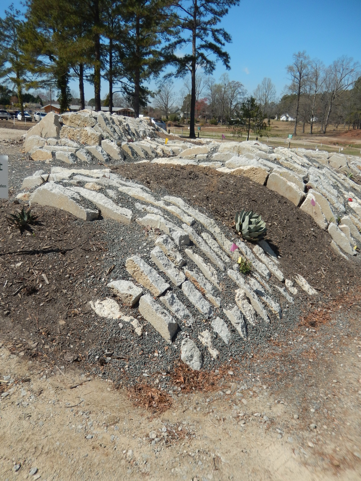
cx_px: 180
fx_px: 389
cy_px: 240
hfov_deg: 49.7
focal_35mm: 28
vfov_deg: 63.4
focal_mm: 5.1
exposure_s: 1/400
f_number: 7.2
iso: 125
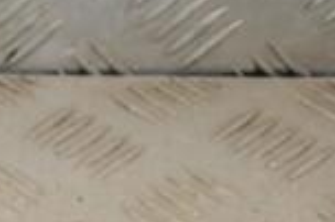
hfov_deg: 6.6
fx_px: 2863
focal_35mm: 308
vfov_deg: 4.4
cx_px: -256
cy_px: 424
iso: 800
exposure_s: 1/200
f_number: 8
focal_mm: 52
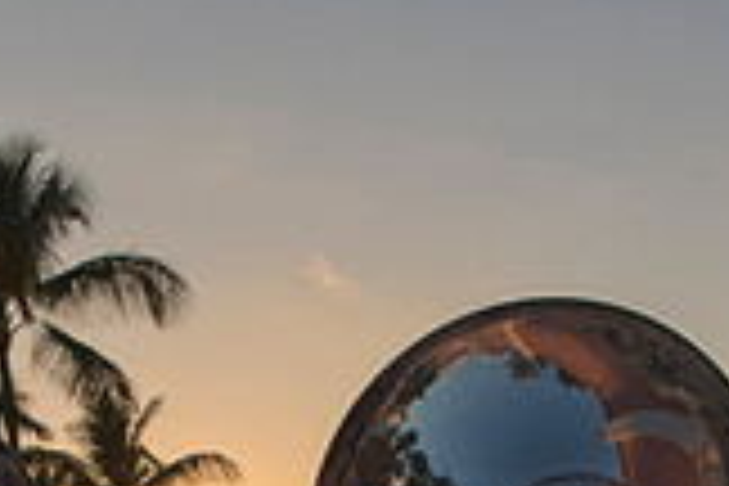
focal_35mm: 86
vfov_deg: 14.2
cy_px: 844
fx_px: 1741
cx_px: 297
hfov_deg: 23.6
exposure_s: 1/3200
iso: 250
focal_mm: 24
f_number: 3.5
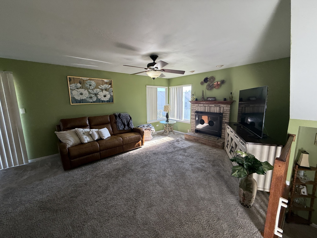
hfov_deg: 102.1
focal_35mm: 14
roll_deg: +0.2
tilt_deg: -8.0
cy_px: 119
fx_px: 128
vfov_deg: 85.7
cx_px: 158
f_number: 2.2
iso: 100
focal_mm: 2.22
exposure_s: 1/99
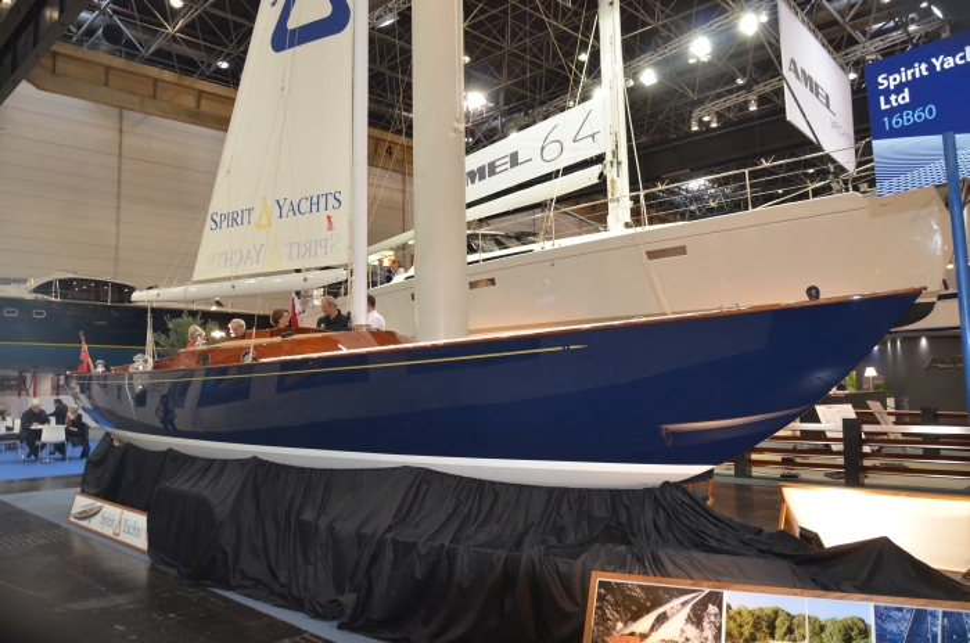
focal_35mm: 27
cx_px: 485
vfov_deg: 47.8
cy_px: 322
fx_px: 726
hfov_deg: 67.5
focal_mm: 18
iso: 500
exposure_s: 1/60
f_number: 3.5
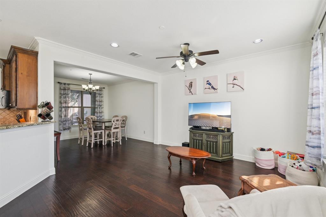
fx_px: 145
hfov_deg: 96.8
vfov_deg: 73.7
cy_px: 108
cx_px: 163
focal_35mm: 16
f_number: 8
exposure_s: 1/40
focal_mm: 16
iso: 400
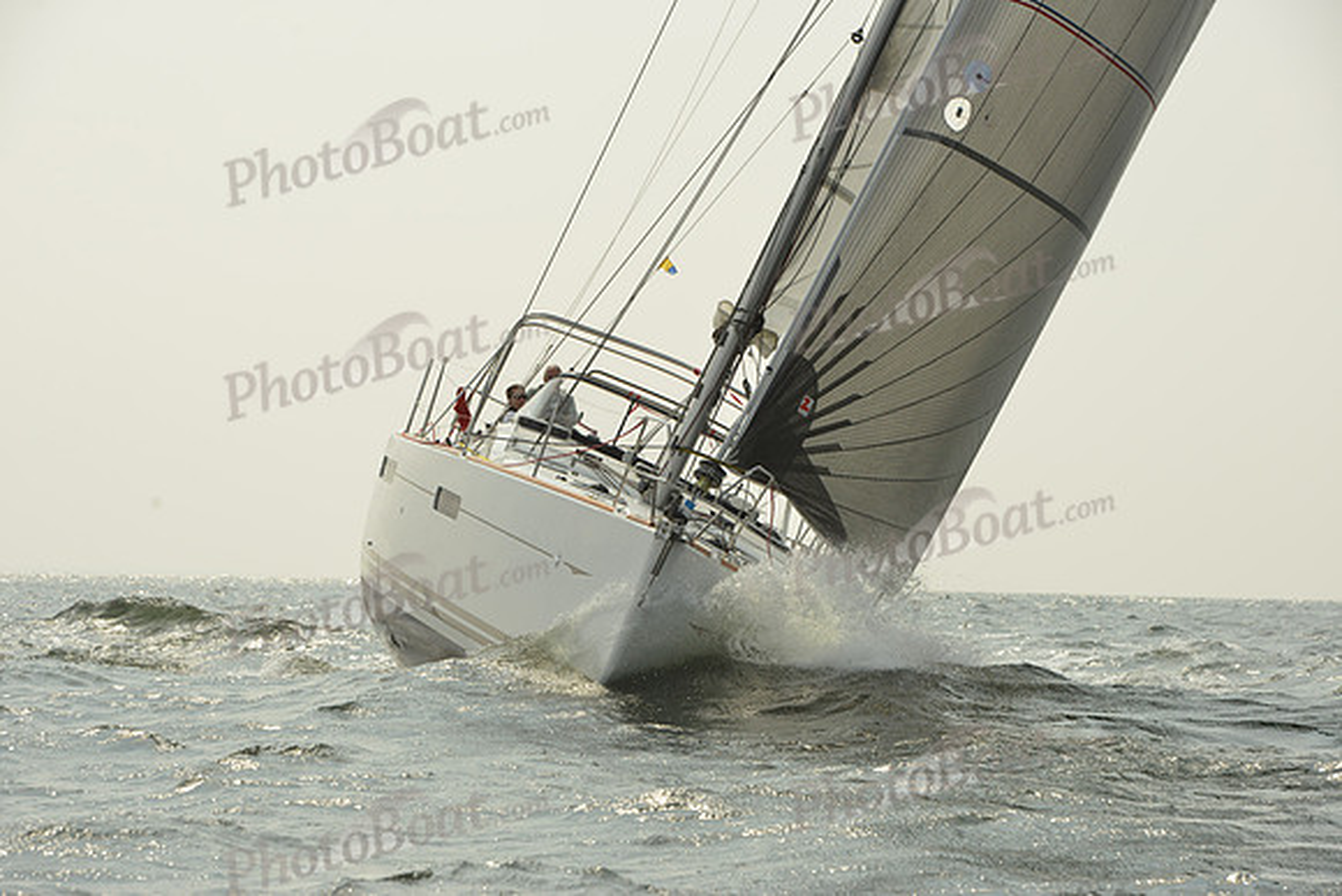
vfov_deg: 10.2
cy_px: 448
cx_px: 671
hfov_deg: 15.2
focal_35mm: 135
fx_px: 5033
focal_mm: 135
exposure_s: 1/1250
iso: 320
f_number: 10
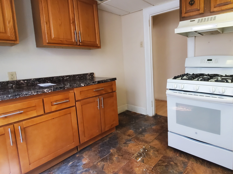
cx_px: 155
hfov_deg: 81.8
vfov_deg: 68.2
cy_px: 73
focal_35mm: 19
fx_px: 128
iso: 250
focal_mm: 1.8
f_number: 2.2
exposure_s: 1/60
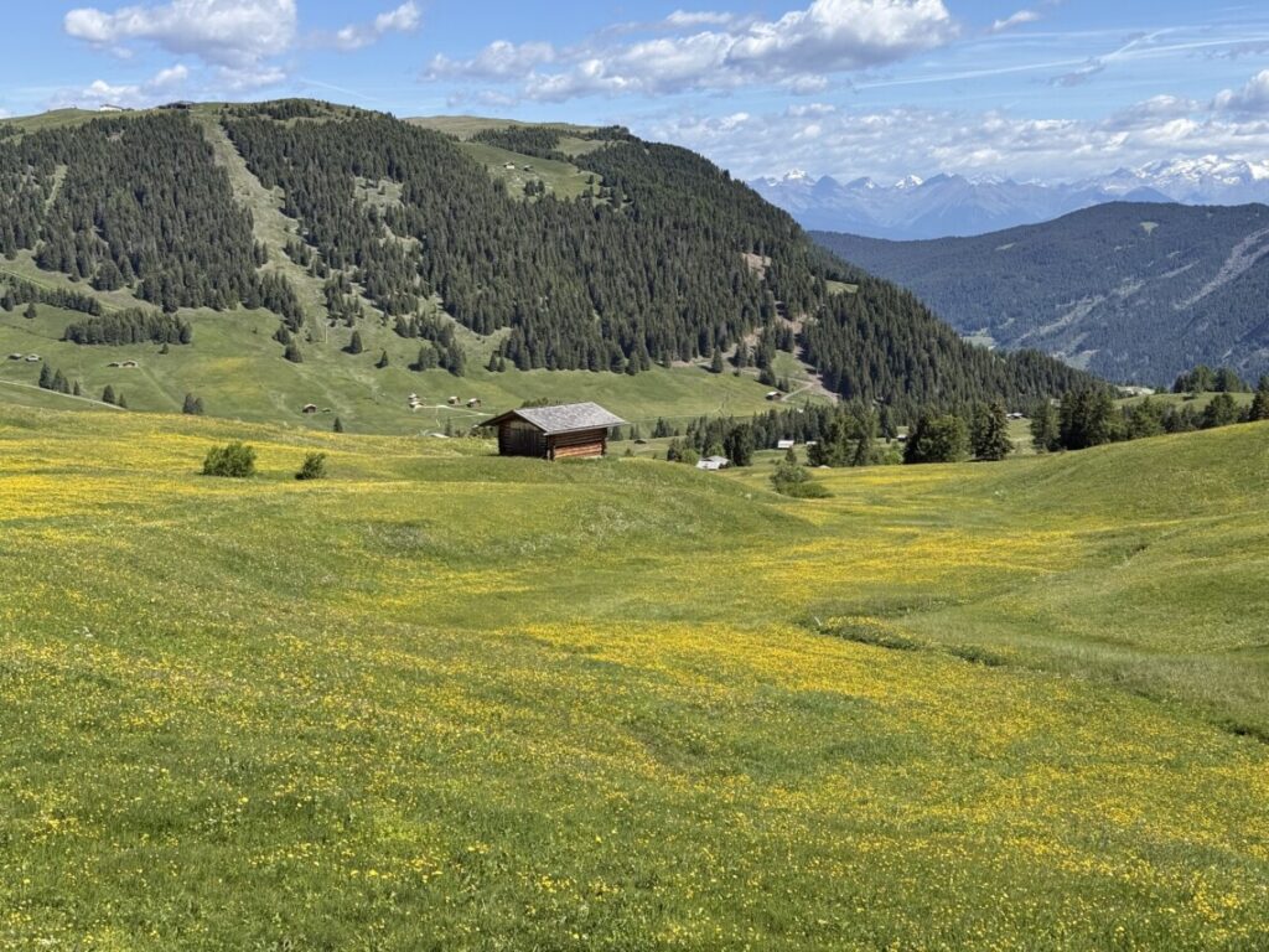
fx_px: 1760
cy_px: 476
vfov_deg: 30.3
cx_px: 634
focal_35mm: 48
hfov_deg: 39.7
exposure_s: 1/3534
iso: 64
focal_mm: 6.76
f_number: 1.78
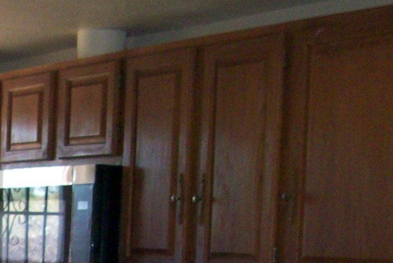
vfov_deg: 12.0
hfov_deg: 17.3
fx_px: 1212
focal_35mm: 111
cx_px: -112
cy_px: 352
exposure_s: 1/60
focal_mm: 5.7
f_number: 2.8
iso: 160
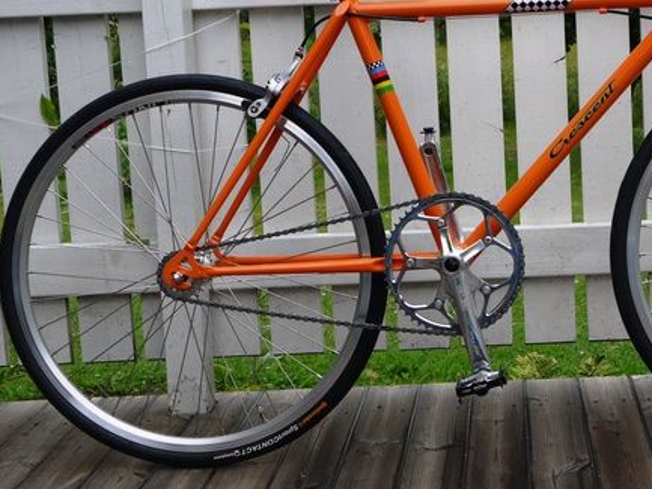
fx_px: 1262
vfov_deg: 21.8
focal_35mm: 67
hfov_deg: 28.3
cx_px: 532
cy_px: 140
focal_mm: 20
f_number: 5.6
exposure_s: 1/160
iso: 100
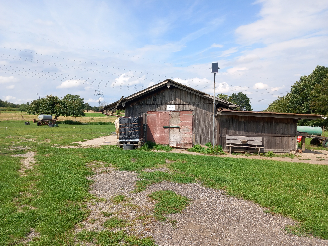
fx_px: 256
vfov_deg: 51.4
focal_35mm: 27
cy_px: 123
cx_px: 164
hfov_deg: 65.3
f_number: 1.8
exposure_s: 1/501
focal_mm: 4
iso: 20
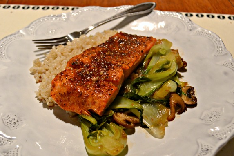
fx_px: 286
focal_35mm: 44
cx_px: 121
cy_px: 80
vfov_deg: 30.5
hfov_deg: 44.5
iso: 1600
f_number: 4.5
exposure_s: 1/25
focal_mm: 28
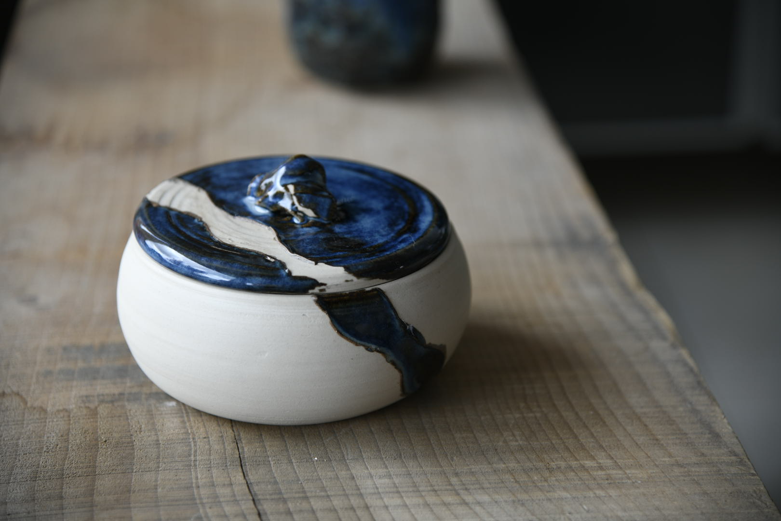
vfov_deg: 13.0
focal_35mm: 105
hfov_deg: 19.5
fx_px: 2278
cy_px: 260
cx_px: 390
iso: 160
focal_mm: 105
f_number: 5
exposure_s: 1/100
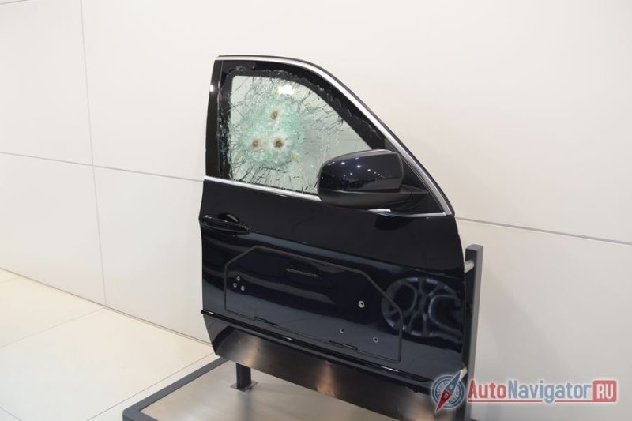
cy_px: 210
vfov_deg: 40.0
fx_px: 579
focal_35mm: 33
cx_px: 316
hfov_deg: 57.2
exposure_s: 1/100
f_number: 5
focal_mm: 22
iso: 400
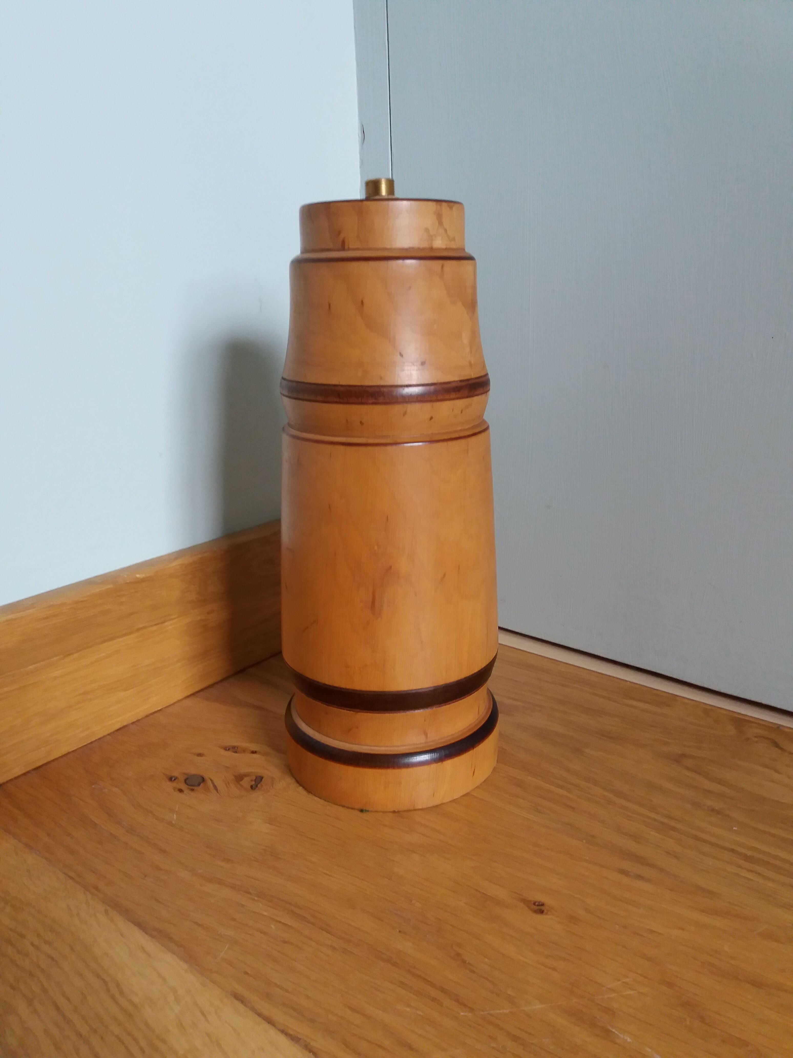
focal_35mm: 28
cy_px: 529
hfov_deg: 49.7
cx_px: 396
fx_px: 855
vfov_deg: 63.4
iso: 160
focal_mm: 3.7
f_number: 1.9
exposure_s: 1/25
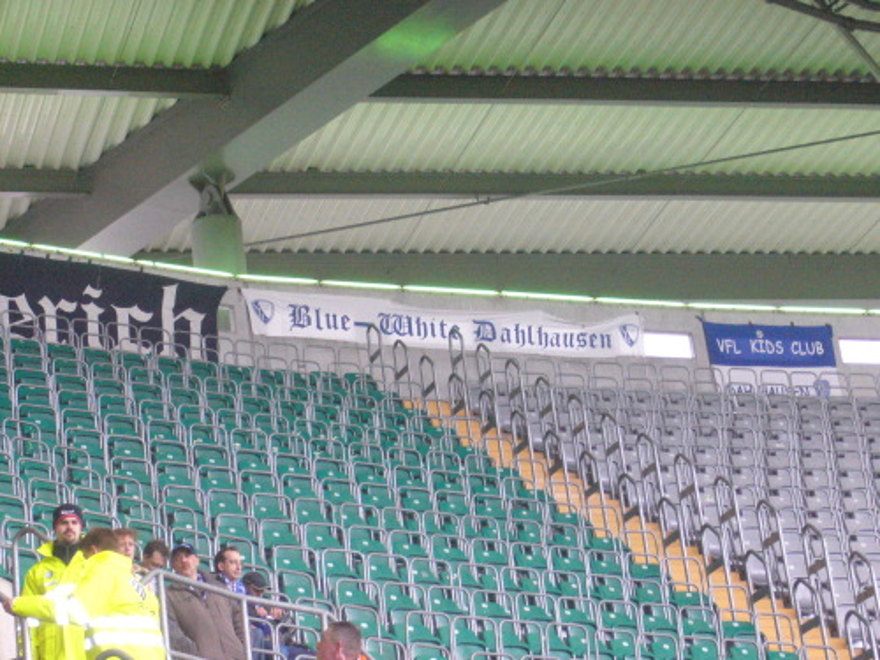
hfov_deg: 18.7
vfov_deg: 14.1
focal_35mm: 105
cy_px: 330
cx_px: 440
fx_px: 2669
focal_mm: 17.4
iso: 400
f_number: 5
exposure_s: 1/60
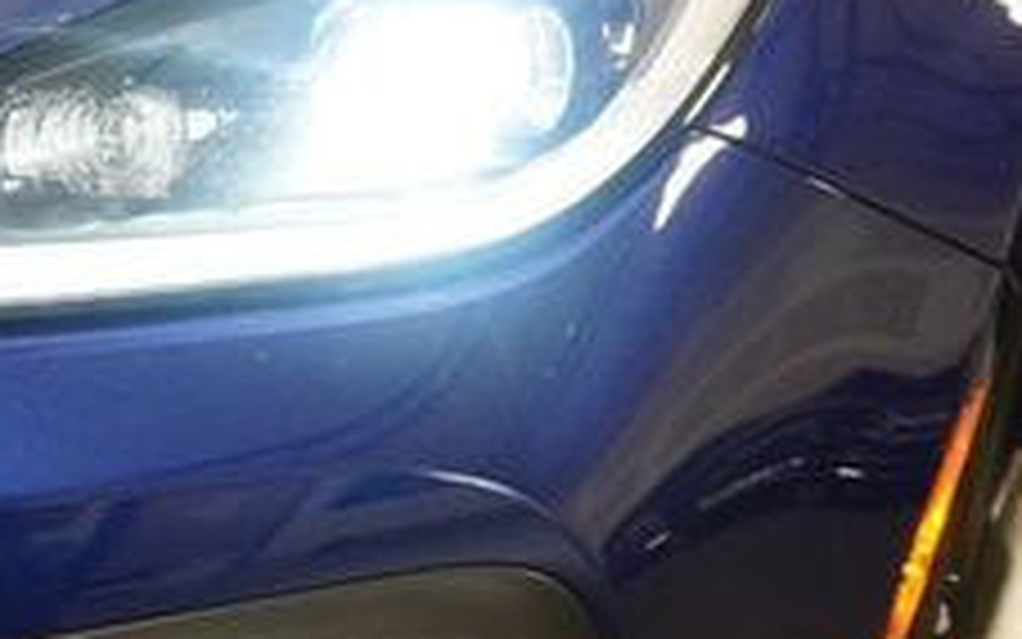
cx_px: -194
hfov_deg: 26.6
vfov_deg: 18.6
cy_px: 544
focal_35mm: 69
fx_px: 1922
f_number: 3.5
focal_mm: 16
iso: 4000
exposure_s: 1/160
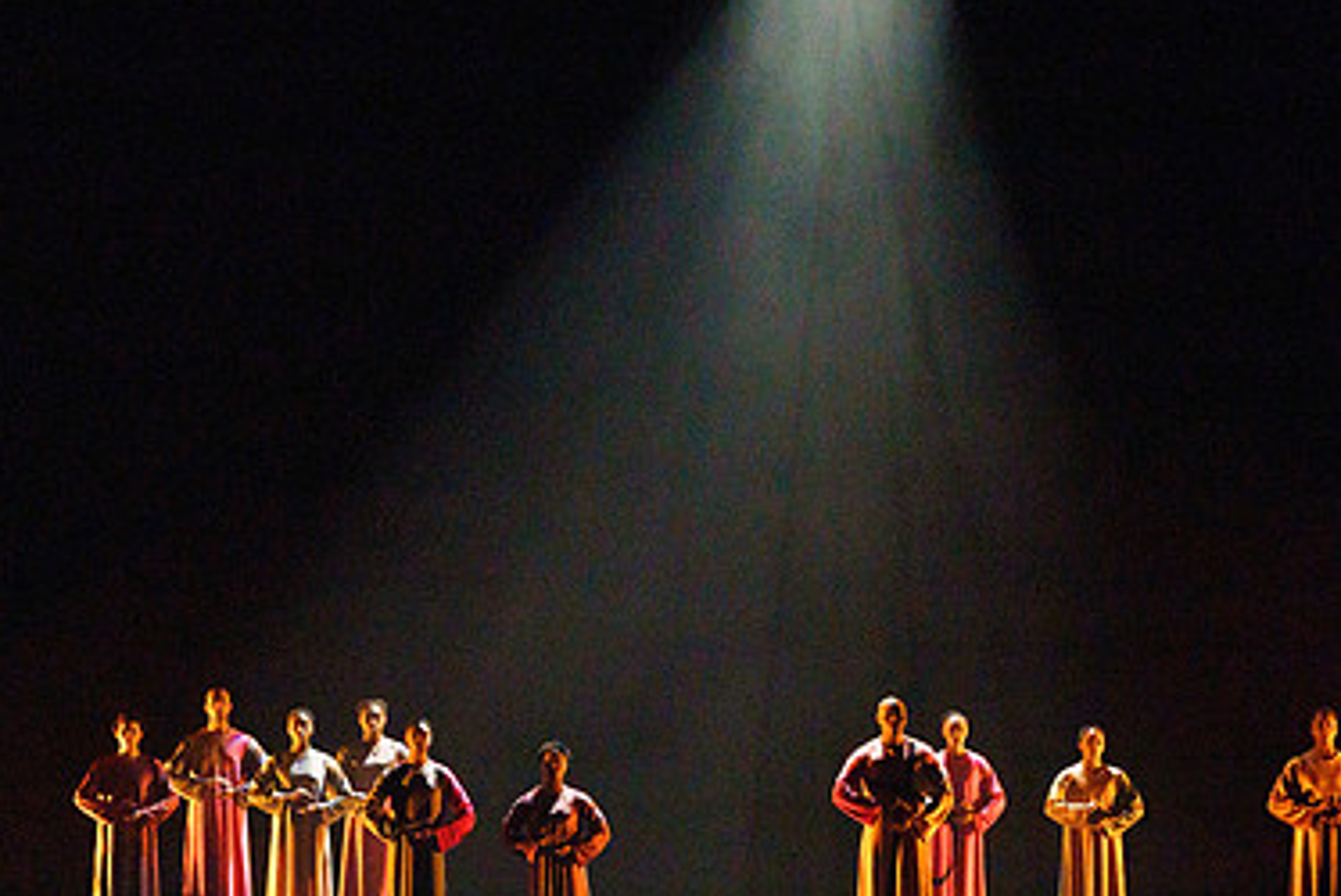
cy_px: 389
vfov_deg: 8.9
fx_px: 5778
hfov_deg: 13.2
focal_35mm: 155
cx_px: 839
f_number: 5.6
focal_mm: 100
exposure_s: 1/250
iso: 5000
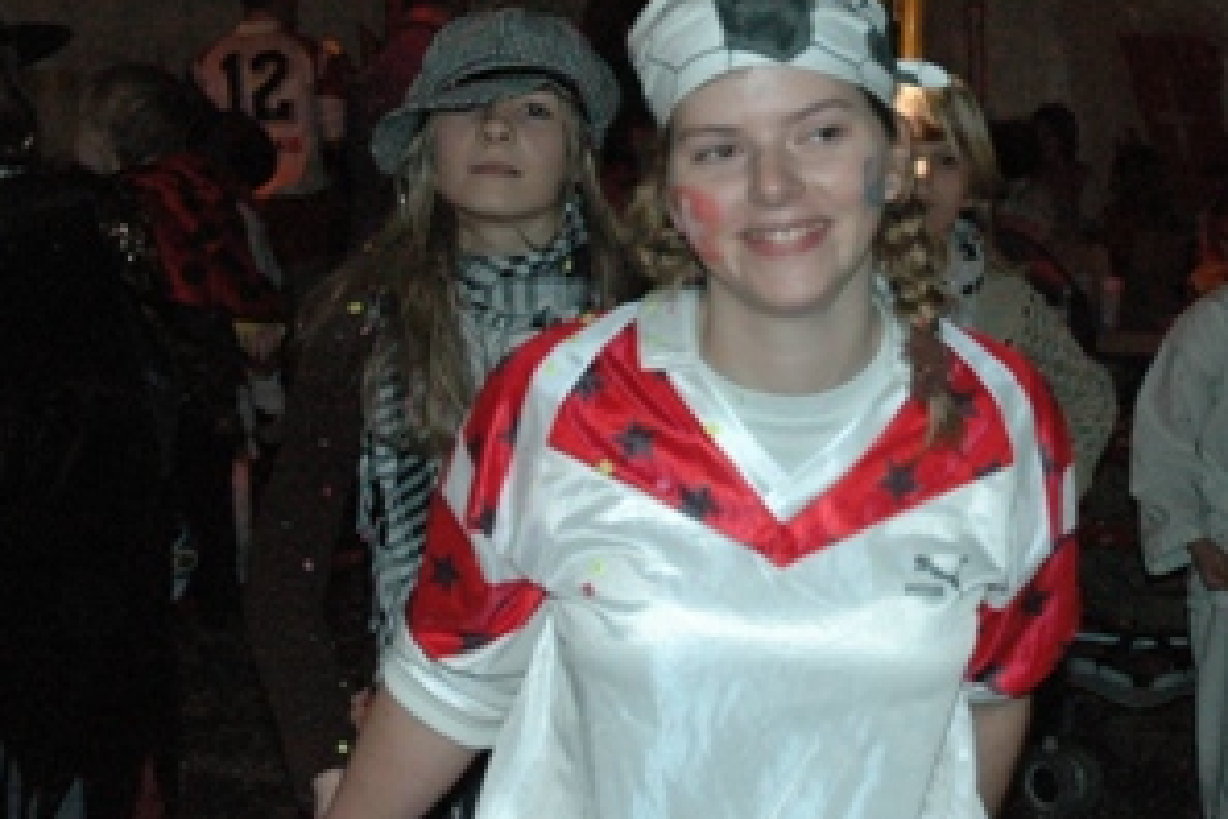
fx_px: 2422
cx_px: 744
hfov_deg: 28.4
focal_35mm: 71
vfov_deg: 19.1
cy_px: 207
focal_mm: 22
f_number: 5
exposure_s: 1/60
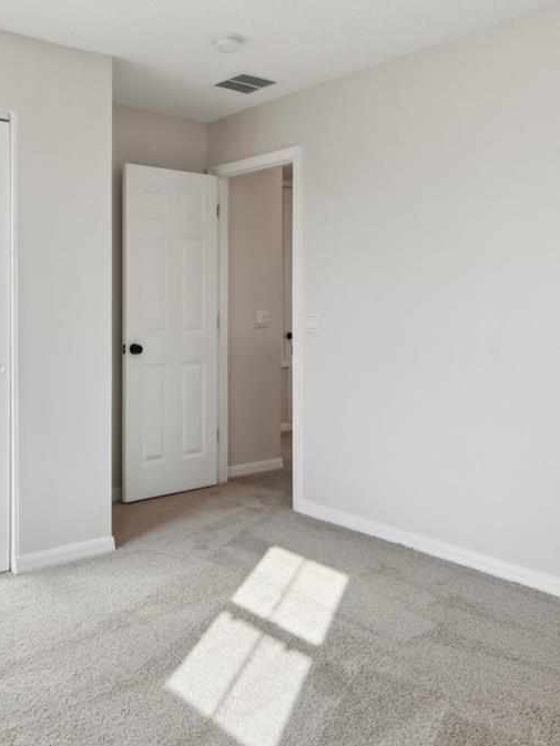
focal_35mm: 32
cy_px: 325
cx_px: 165
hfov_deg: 43.2
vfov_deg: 56.6
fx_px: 690
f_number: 8
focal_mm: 14
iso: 400
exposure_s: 1/125
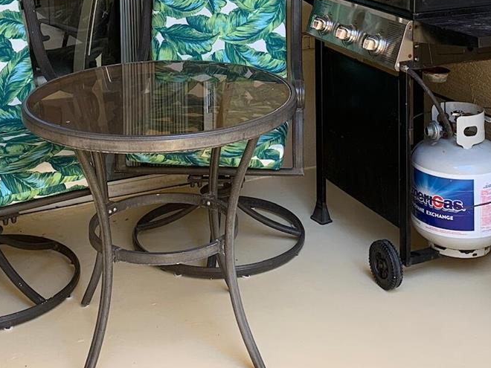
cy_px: -65
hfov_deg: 30.7
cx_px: 221
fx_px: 894
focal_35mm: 63
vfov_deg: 21.7
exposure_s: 1/121
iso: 50
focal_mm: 4.25
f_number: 1.8
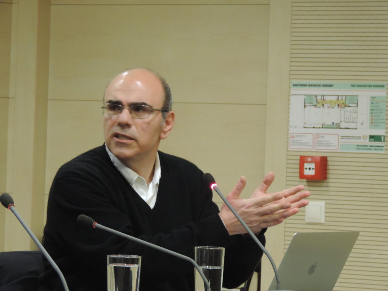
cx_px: 194
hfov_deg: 9.9
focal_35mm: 200
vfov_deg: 7.4
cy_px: 146
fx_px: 2242
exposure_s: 1/15
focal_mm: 35.6
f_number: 4.6
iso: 800
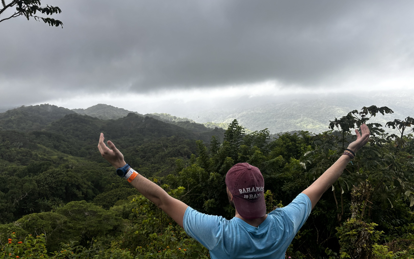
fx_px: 316
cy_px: 153
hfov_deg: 66.5
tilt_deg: -10.1
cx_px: 206
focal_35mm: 28
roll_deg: +1.5
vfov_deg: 44.3
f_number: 1.6
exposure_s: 1/792
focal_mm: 5.96
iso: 50
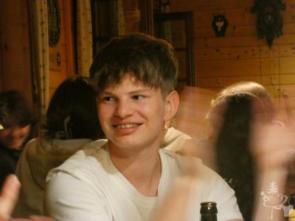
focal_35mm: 122
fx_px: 1040
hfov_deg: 16.1
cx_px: 148
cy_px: 110
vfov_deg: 12.1
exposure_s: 1/13
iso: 1600
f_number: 5.1
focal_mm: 21.9
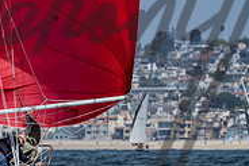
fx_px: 7026
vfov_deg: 1.4
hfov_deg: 2.0
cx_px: 55
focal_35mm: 1015
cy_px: 64
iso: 200
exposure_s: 1/2000
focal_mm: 200
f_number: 6.3
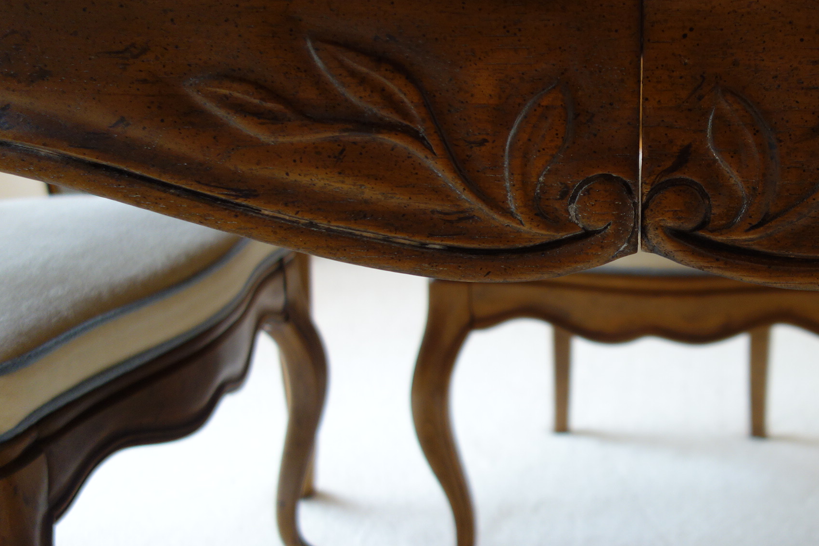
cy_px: 227
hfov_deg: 41.8
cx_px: 647
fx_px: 1024
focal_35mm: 45
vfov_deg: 29.8
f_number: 1.8
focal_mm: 10.4
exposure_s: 1/30
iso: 200
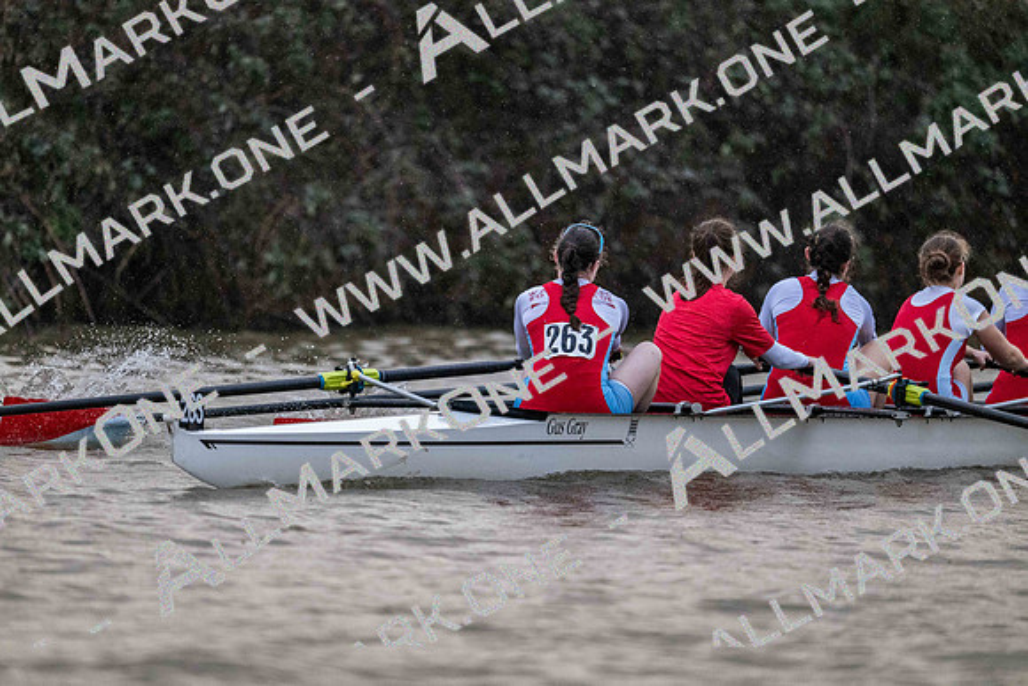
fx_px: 11424
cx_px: 514
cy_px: 343
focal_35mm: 400
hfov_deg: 5.2
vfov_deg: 3.4
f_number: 4.5
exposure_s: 1/1600
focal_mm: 400
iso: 5600
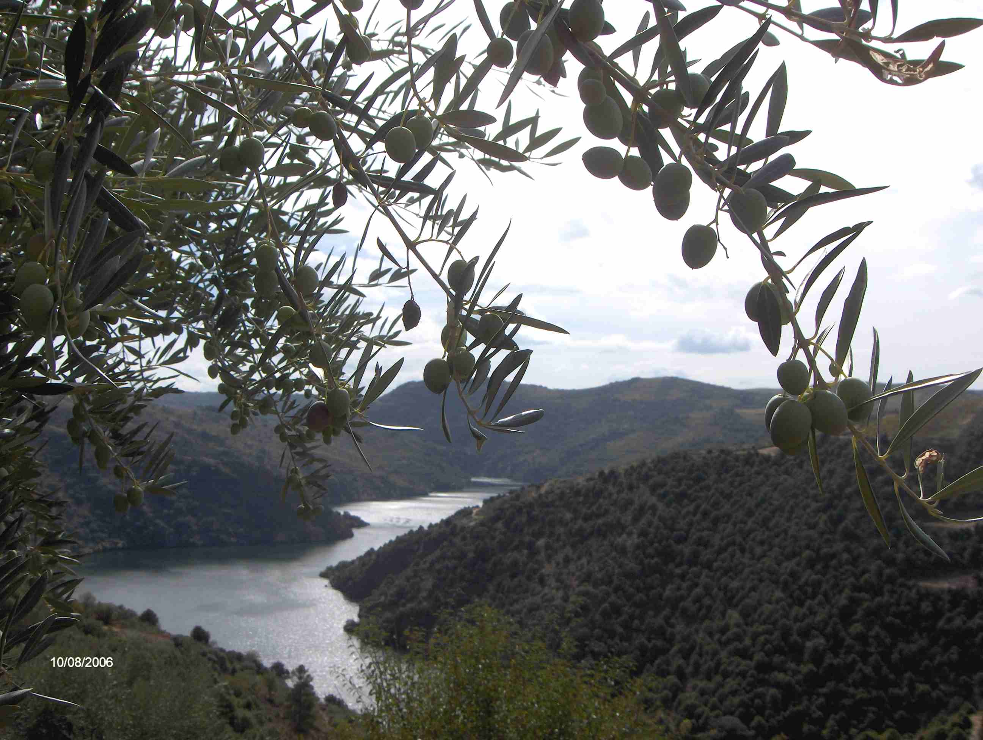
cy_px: 370
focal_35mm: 39
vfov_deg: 36.9
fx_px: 1109
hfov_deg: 47.8
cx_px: 492
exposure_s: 1/901
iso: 100
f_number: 4.8
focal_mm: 8
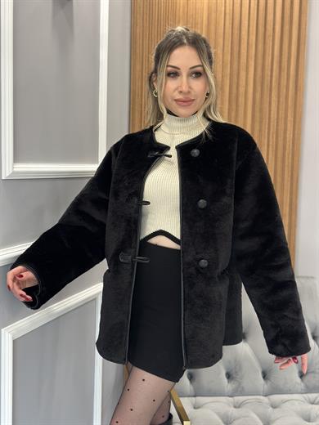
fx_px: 590
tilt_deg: -4.8
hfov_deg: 30.3
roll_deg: -1.5
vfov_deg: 39.7
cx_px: 160
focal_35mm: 48
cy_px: 212
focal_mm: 6.86
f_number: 1.78
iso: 200
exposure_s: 1/100
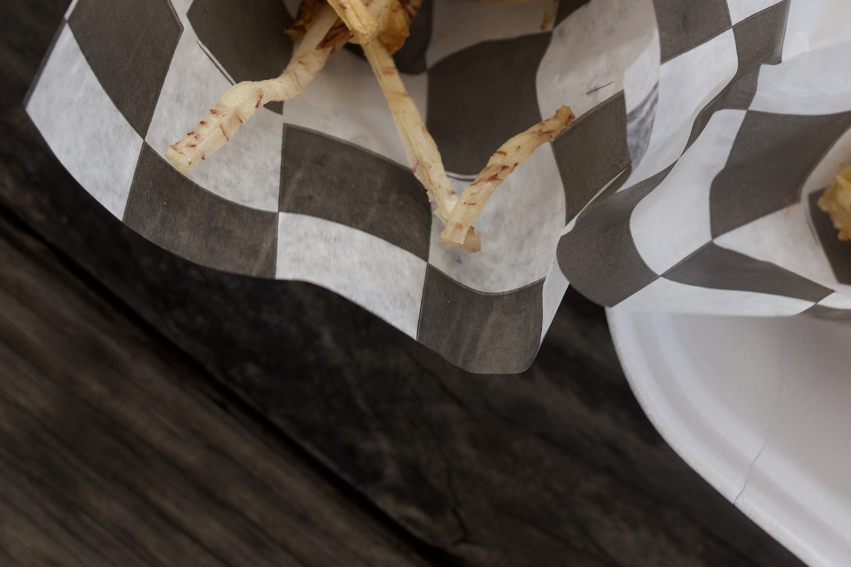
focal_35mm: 137
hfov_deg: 15.0
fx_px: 3227
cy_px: 74
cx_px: 517
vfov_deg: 10.0
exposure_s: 1/250
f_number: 4.5
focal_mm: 32.6
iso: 125
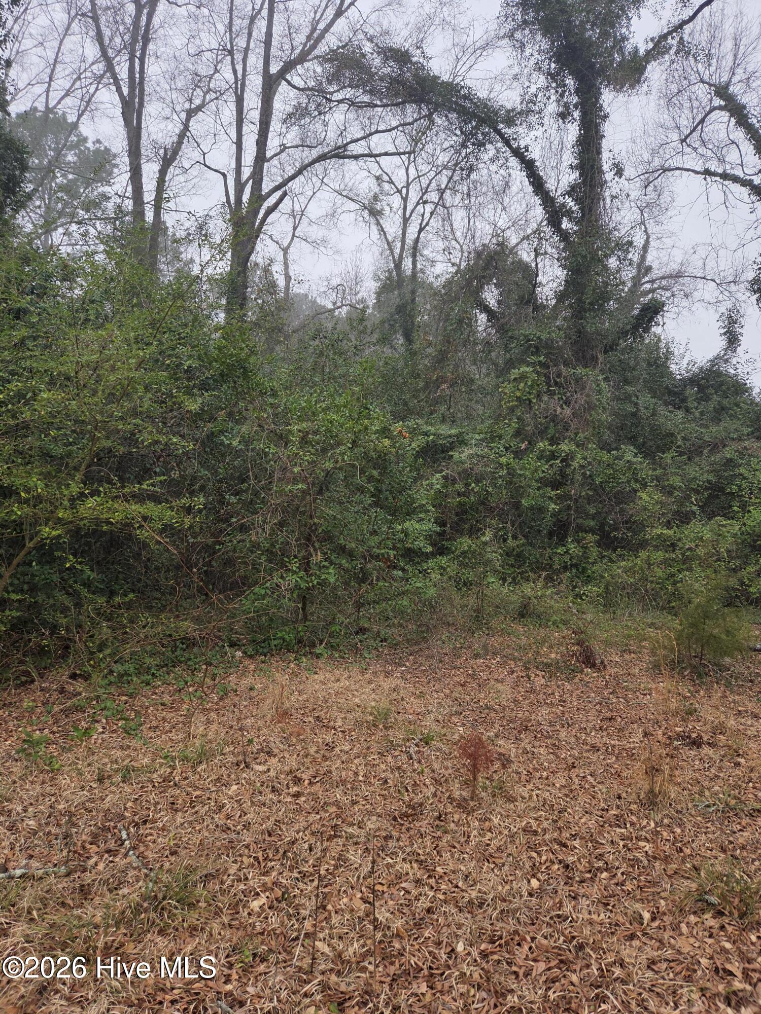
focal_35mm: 23
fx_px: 674
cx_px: 380
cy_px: 507
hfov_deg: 58.9
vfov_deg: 73.9
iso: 80
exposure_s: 1/897
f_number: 1.8
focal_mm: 5.4
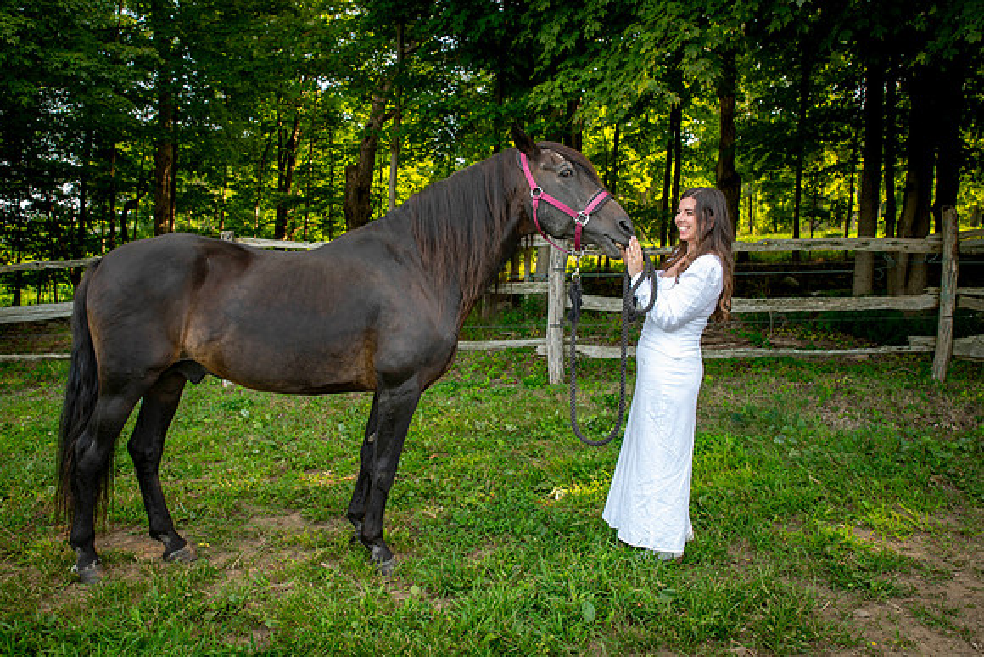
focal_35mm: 28
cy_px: 324
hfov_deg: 64.9
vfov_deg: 46.0
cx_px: 500
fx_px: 774
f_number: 5
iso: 400
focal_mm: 26
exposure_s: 1/125
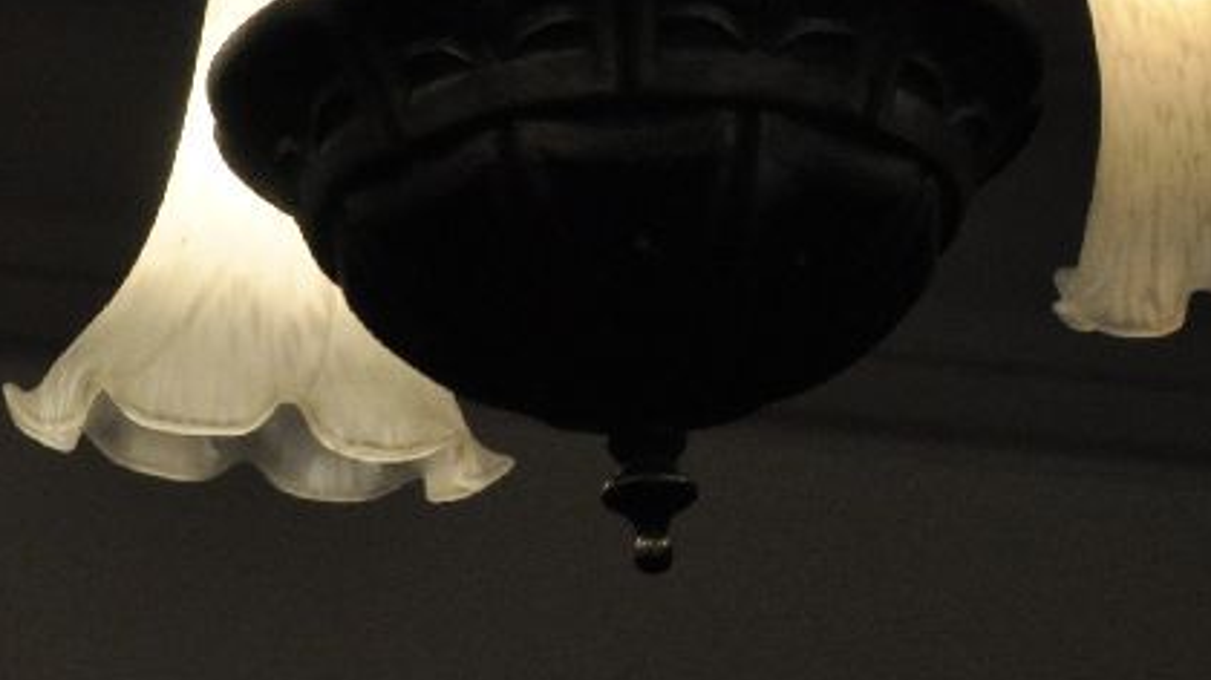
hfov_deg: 7.2
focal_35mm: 299
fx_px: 9599
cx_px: 620
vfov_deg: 4.0
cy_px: -255
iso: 800
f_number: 11
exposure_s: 1/125
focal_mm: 50
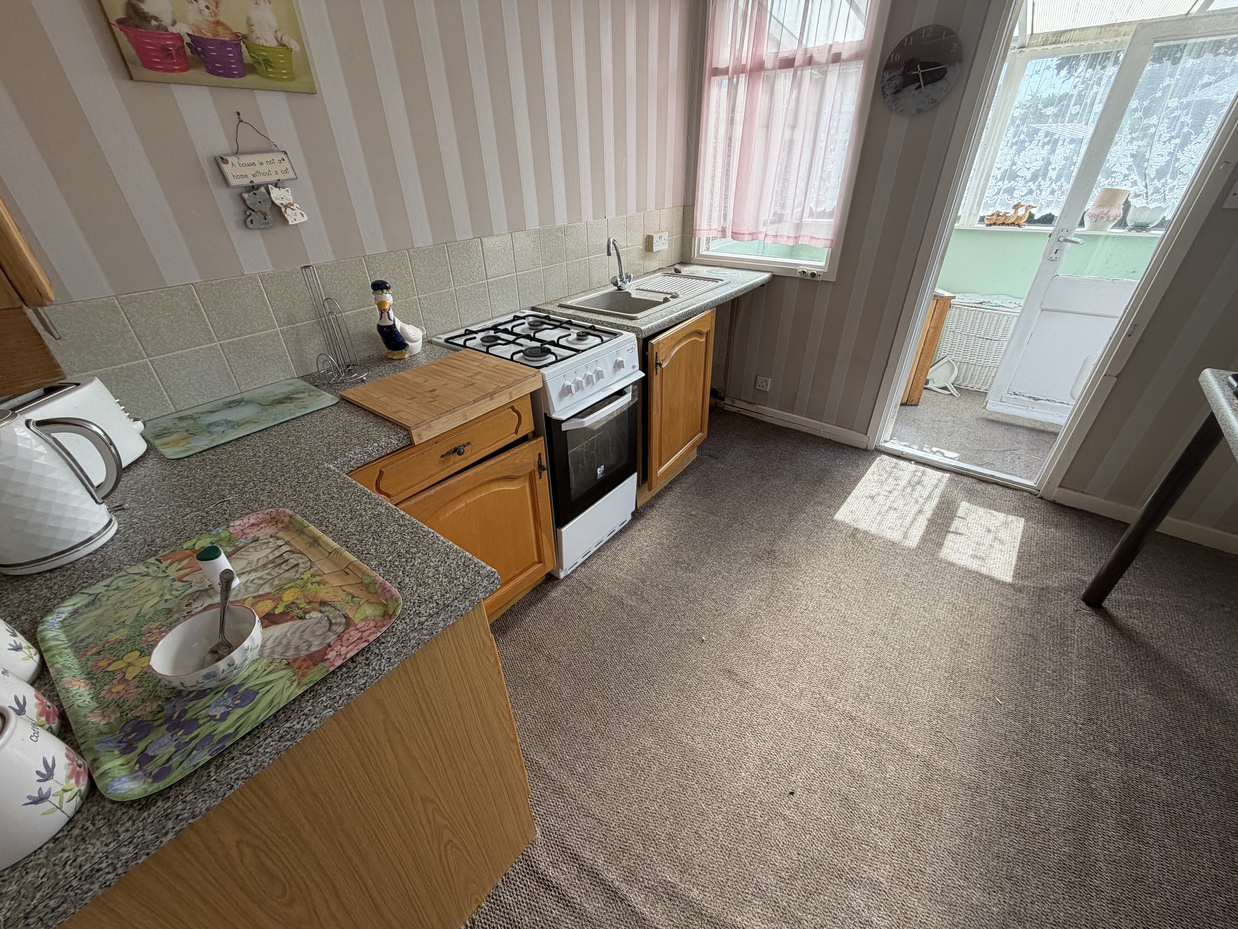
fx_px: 501
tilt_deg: -30.3
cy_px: 464
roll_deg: +2.0
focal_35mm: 14
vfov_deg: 85.7
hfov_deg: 102.1
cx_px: 619
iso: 50
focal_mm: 2.22
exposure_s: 1/173
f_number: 2.2
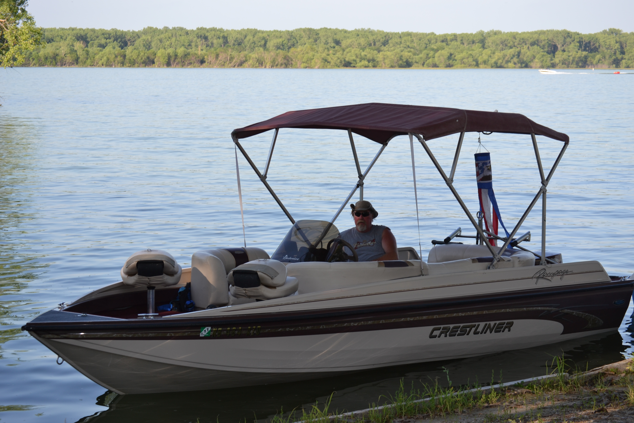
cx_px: 317
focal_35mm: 82
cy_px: 212
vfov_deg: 16.6
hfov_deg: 24.6
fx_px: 1453
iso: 100
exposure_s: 1/200
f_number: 5.6
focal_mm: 55
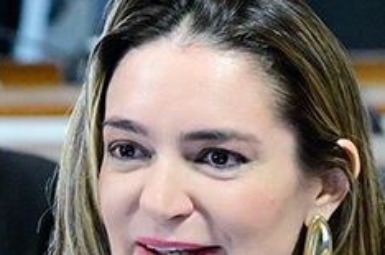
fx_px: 4707
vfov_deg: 3.1
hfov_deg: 4.7
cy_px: 324
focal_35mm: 441
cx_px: 204
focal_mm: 80
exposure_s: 1/200
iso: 4000
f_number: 4.5
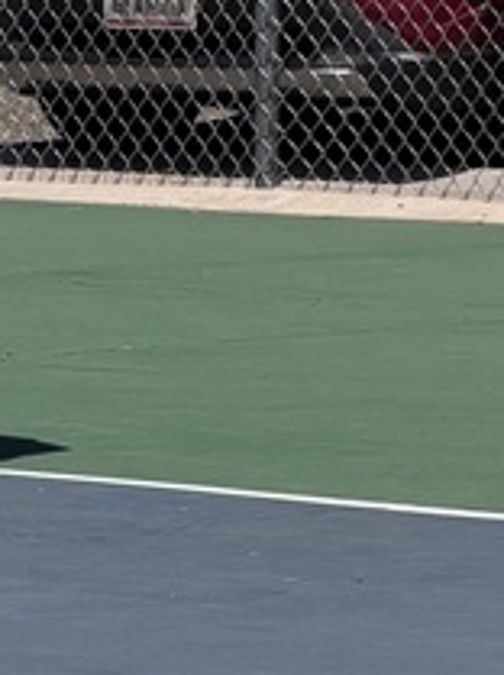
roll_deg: -1.0
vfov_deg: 4.0
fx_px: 9561
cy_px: 520
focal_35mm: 491
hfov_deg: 3.0
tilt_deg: -6.0
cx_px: -355
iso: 20
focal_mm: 16.89
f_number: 2.8
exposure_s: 1/726
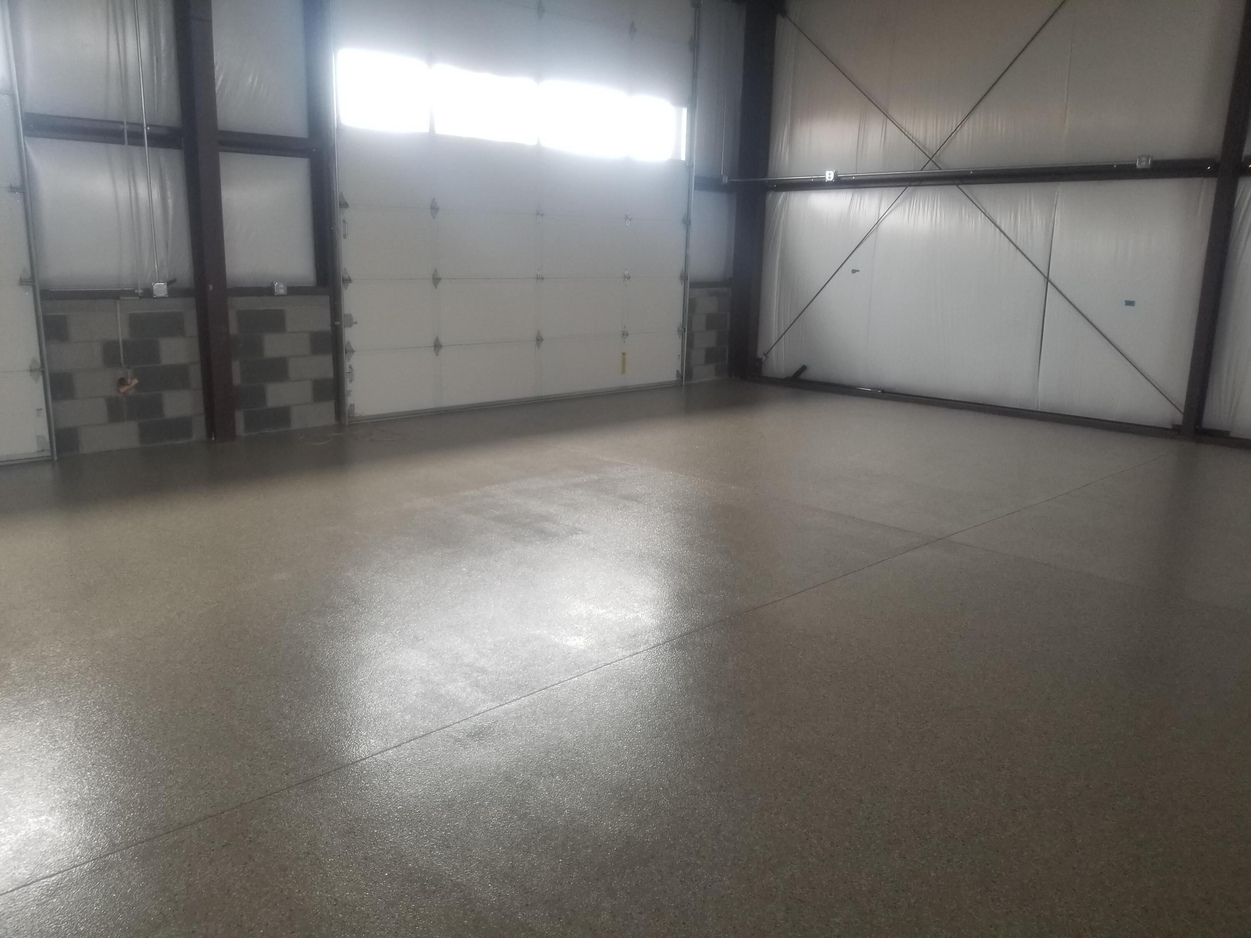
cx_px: 626
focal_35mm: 26
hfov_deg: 67.3
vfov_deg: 53.1
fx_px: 940
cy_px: 469
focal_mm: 4.25
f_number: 1.7
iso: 100
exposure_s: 1/60
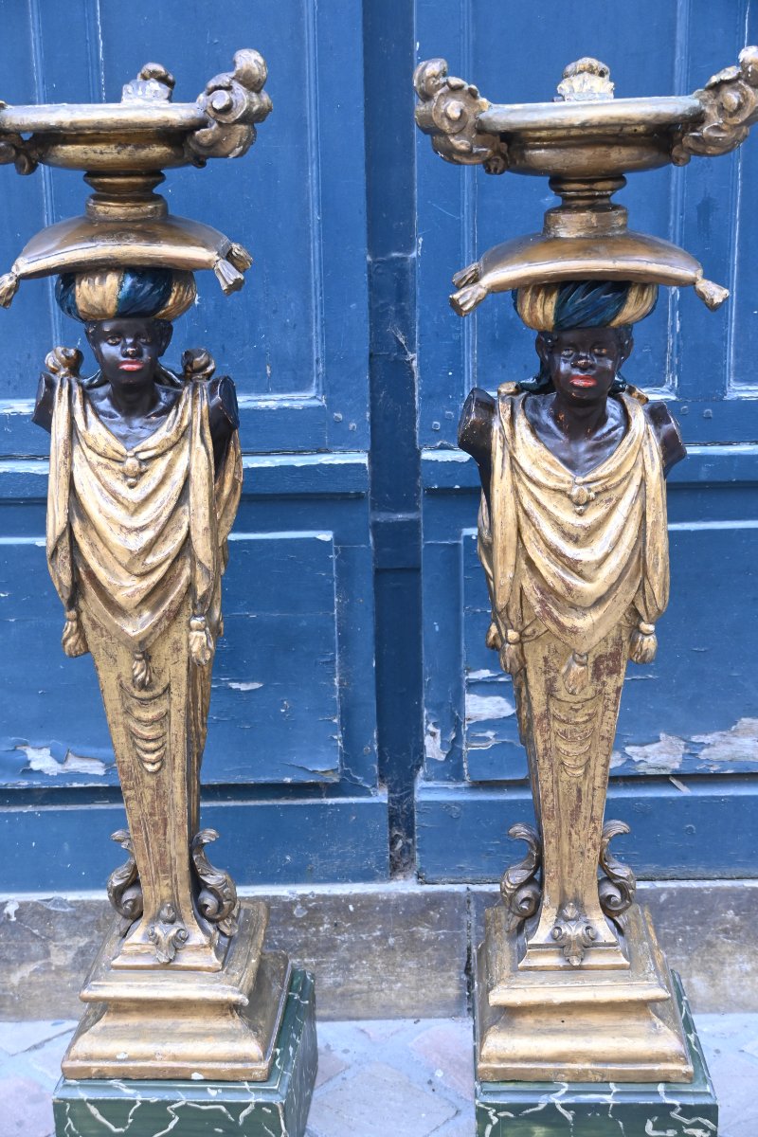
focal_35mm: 42
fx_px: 1326
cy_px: 568
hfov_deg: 31.9
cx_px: 379
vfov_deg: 46.4
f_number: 3.8
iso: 500
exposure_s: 1/125
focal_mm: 28
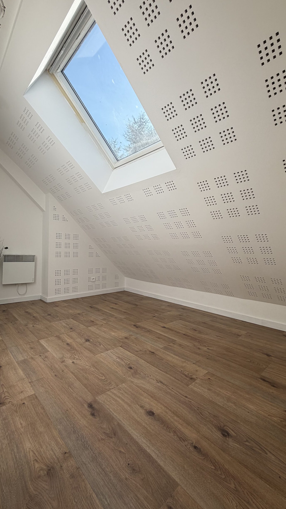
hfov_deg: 67.1
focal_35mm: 16
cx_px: 140
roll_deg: -1.4
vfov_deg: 99.4
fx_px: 216
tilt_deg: -0.9
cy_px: 255
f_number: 2.2
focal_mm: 2.22
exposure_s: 1/502
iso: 40
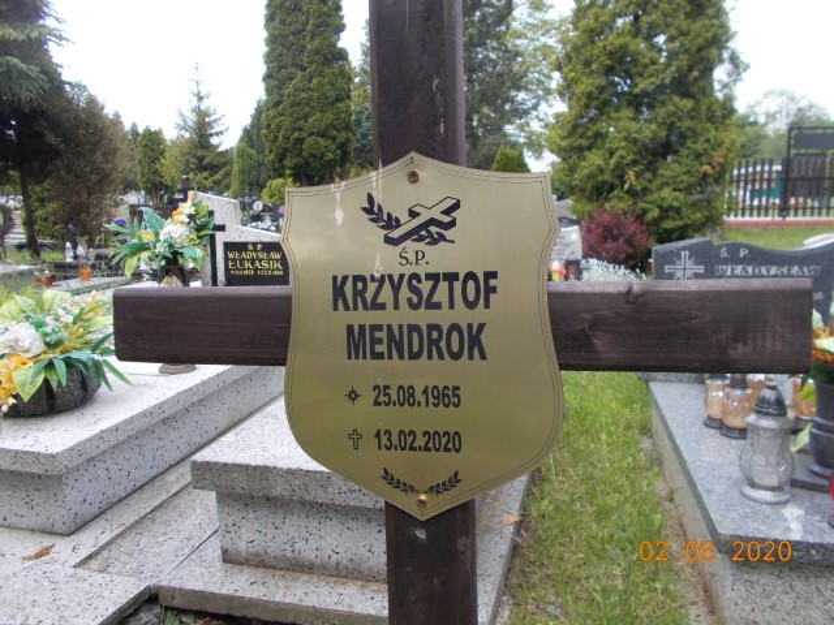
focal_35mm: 26
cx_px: 417
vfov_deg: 53.1
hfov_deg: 67.3
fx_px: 626
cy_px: 312
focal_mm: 4.6
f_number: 3.2
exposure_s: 1/160
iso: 80
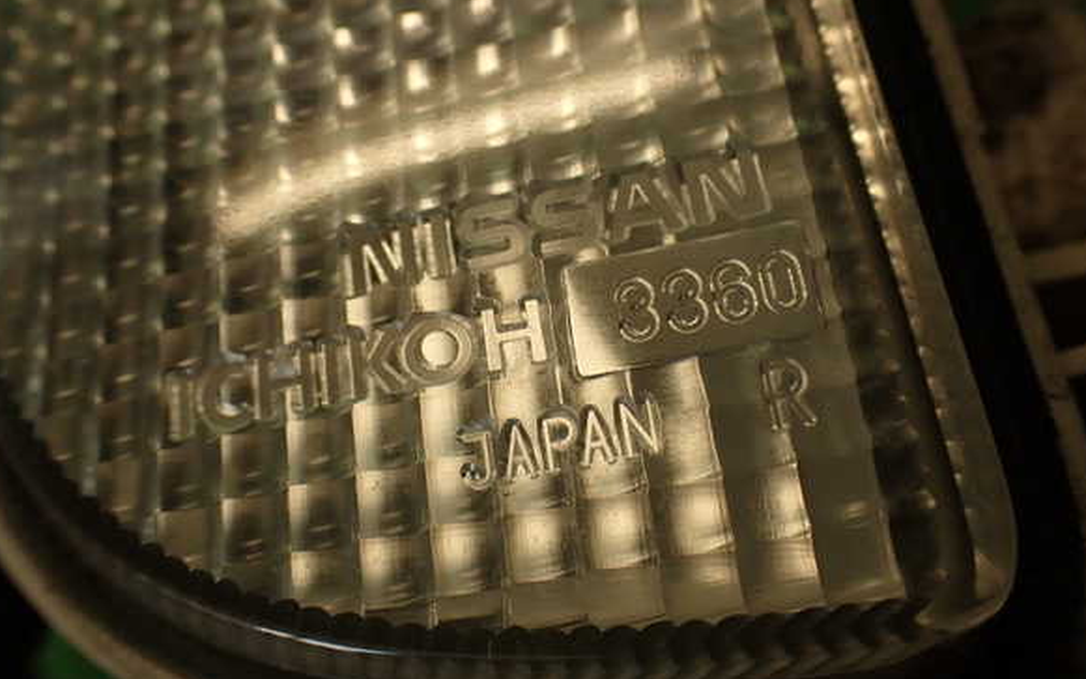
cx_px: 538
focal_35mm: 35
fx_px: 1036
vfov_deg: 36.3
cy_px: 316
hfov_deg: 55.3
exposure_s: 1/60
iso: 100
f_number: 3.2
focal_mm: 5.79
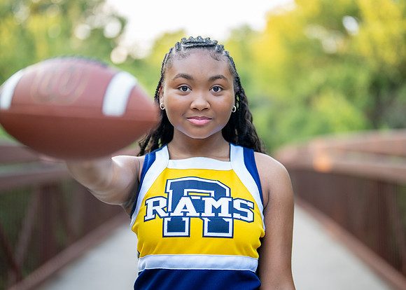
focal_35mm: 64
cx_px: 212
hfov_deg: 30.9
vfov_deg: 22.3
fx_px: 734
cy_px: 148
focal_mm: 50
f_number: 1.2
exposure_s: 1/500
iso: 320
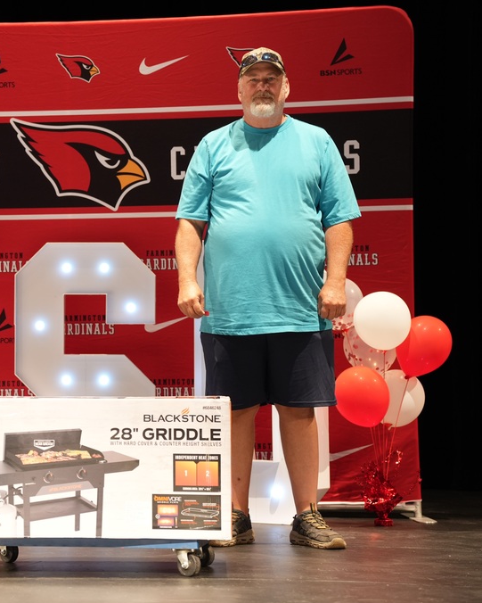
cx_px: 81
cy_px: 304
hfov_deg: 14.2
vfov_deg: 17.8
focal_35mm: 108
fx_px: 1925
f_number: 3.5
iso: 1250
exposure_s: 1/80
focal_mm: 76
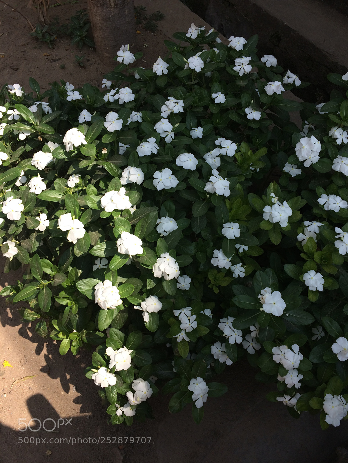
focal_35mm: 29
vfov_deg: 61.7
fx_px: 389
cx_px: 174
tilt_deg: -58.0
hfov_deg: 48.2
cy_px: 232
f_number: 2.2
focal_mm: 4.15
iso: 32
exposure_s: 1/1282
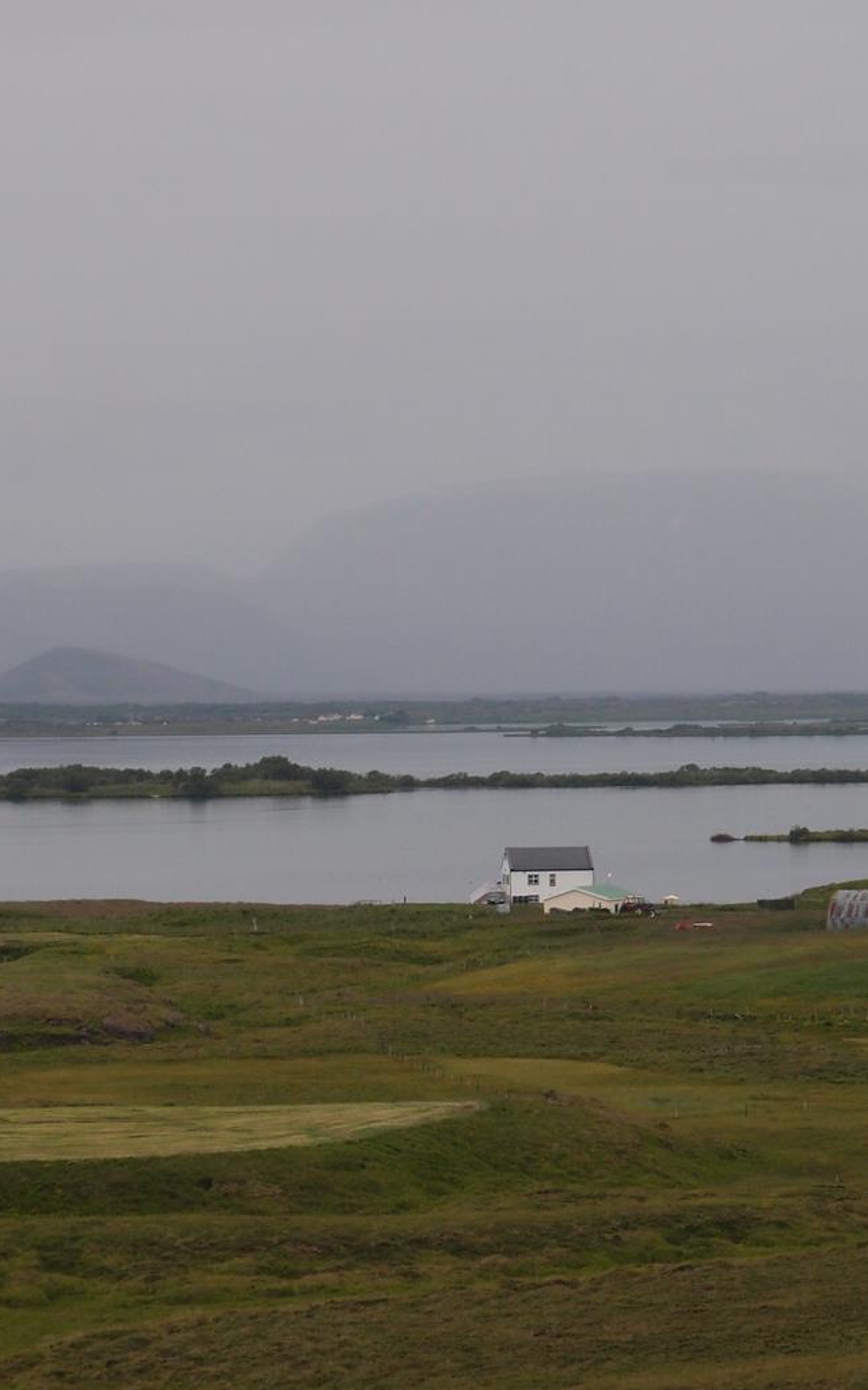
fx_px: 6737
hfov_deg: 7.4
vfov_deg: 11.8
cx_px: 692
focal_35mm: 178
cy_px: 715
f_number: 4.5
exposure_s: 1/640
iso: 100
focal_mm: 24
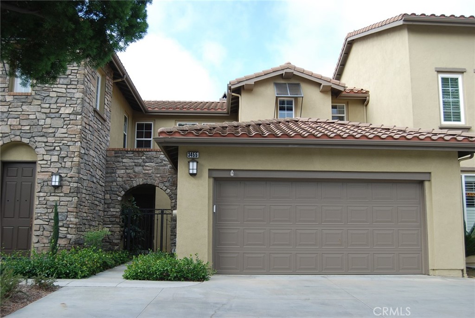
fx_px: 475
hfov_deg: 53.1
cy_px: 159
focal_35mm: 36
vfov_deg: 37.0
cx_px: 238
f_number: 6.3
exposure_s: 1/160
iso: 100
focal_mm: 24
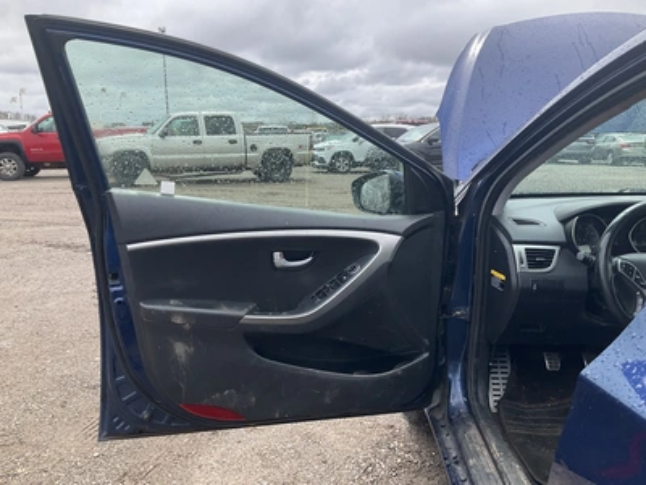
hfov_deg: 61.7
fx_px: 541
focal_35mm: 29
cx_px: 323
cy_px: 242
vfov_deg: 48.2
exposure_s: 1/842
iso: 25
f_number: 1.8
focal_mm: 3
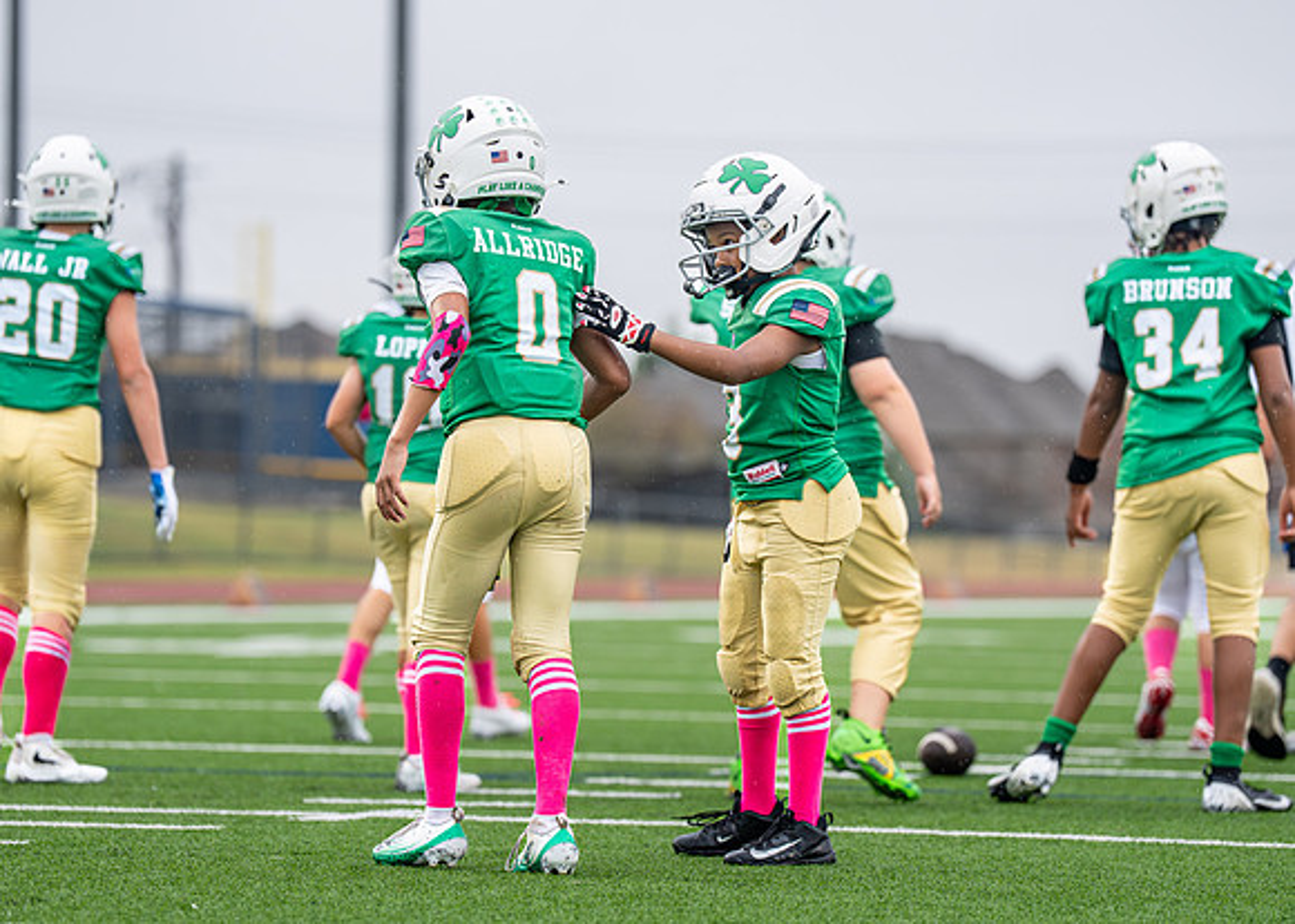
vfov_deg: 7.7
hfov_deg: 10.7
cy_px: 480
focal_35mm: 188
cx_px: 604
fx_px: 6895
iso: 400
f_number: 2.8
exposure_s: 1/1000
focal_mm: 146
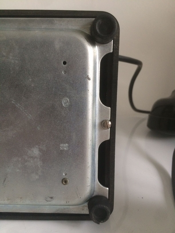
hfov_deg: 48.2
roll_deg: +0.3
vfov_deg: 61.7
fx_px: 195
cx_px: 88
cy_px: 116
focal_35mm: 29
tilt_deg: -21.3
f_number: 2.2
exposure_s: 1/33
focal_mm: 4.15
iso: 250
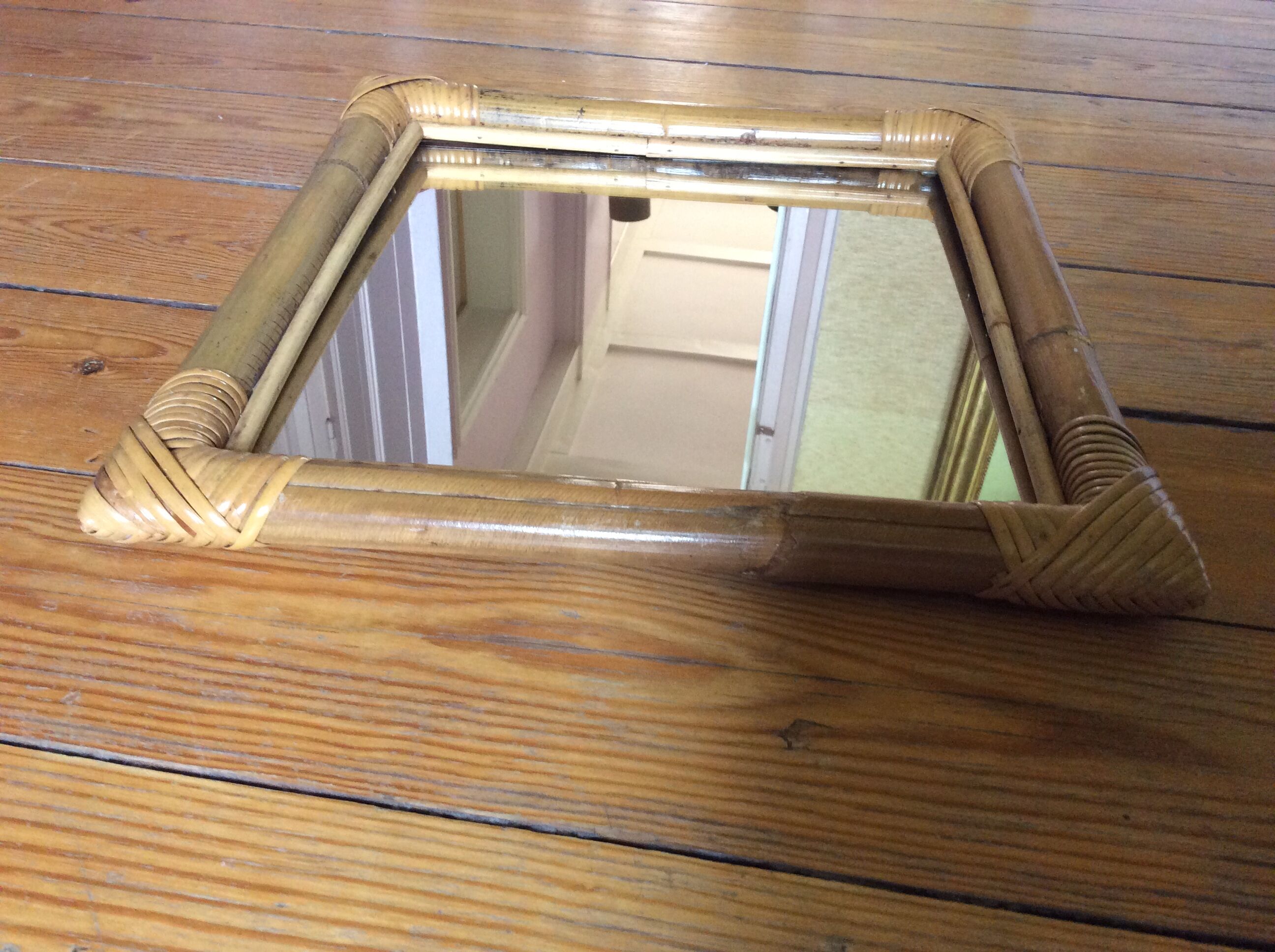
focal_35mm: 32
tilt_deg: -40.9
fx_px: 1177
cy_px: 476
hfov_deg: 56.9
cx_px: 638
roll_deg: +0.2
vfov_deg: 44.1
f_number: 2.4
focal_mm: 3.3
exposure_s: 1/25
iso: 160
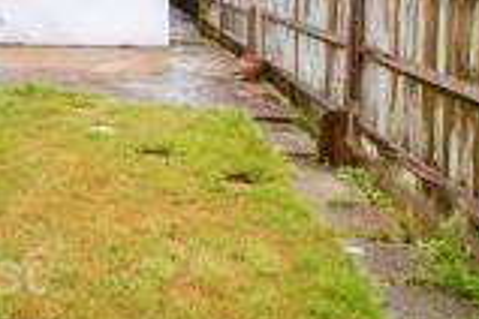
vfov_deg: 26.7
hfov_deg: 39.9
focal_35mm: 45
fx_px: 599
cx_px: 36
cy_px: -56
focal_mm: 10
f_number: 8
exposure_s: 1/80
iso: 160
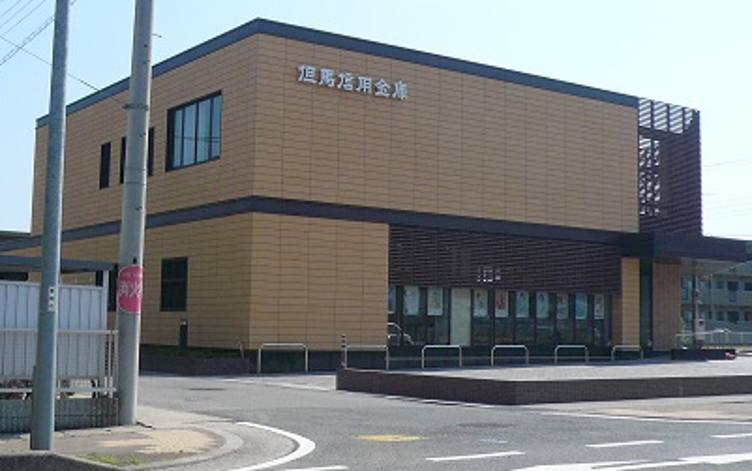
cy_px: 233
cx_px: 375
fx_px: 1066
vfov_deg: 24.9
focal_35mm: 52
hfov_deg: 38.9
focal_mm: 5.2
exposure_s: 1/200
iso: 100
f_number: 9
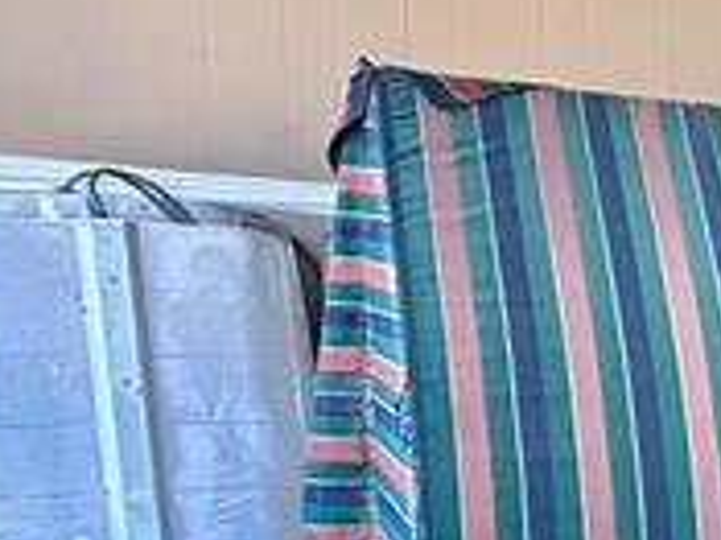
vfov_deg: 17.7
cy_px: 495
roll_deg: -2.4
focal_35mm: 82
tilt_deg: -5.7
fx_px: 1707
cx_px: 1800
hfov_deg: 14.2
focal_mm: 2.22
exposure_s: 1/99
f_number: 2.2
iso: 80
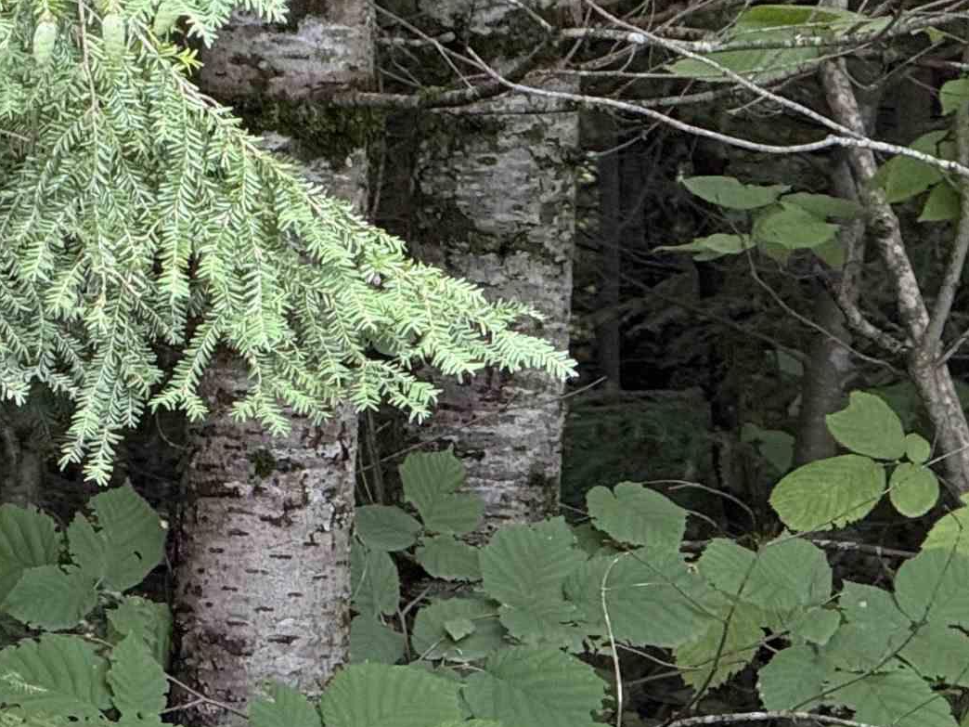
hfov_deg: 5.6
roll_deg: -2.3
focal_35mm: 353
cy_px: 873
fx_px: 9881
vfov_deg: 4.2
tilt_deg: -3.9
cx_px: 484
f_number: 2.8
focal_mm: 15.66
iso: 160
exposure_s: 1/99
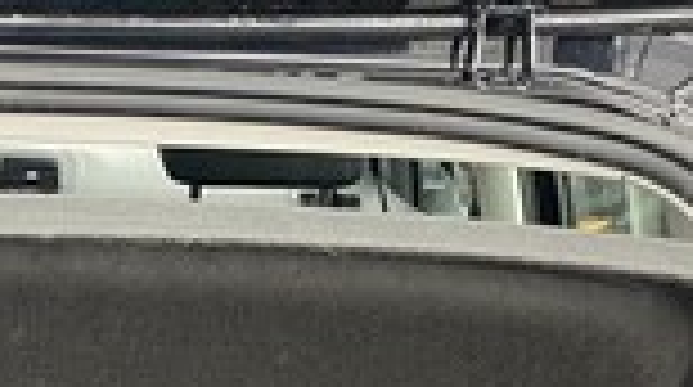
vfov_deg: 11.5
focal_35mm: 94
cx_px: -22
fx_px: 1724
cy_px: 772
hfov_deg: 21.8
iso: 125
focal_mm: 4.25
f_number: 1.8
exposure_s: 1/77
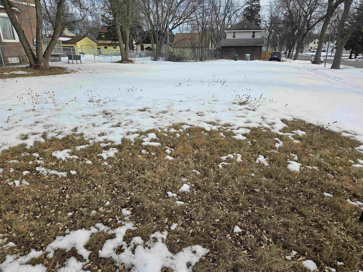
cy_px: 136
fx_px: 241
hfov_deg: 73.9
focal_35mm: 23
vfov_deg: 58.9
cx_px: 182
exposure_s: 1/1339
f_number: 1.8
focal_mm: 5.4
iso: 25
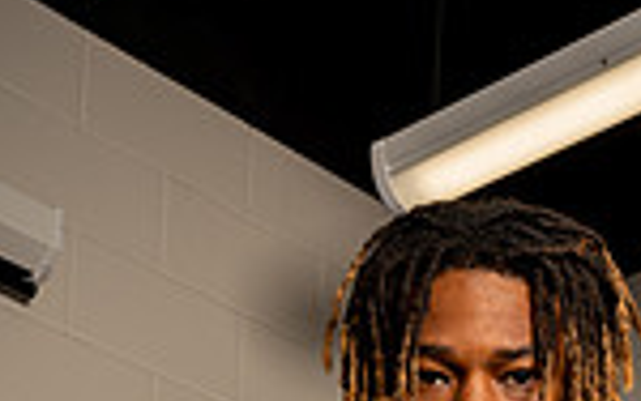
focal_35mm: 122
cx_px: 466
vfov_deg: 9.7
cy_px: 926
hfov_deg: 17.0
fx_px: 2133
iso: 64
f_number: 8
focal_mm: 40
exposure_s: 1/250
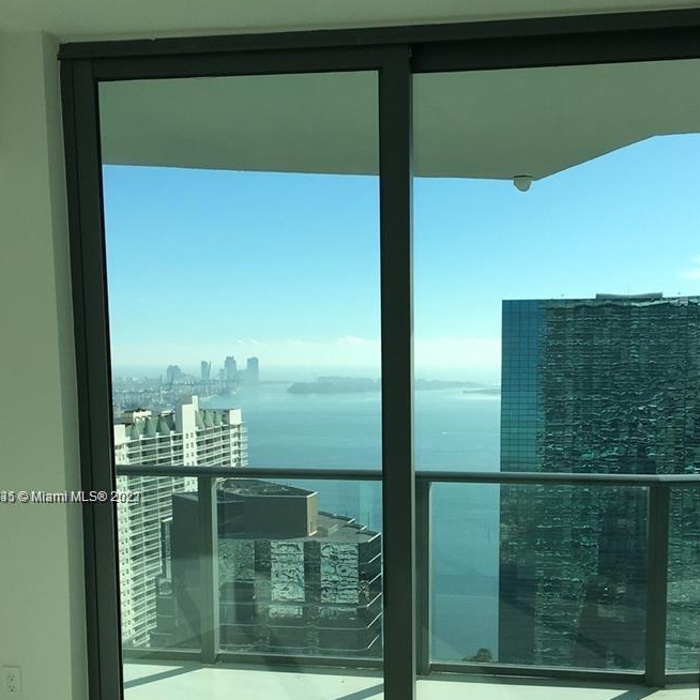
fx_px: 1075
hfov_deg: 35.9
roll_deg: +0.4
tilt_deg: -6.8
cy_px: 498
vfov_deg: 35.5
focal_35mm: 47
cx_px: 426
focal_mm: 4.15
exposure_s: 1/1923
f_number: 2.2
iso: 25
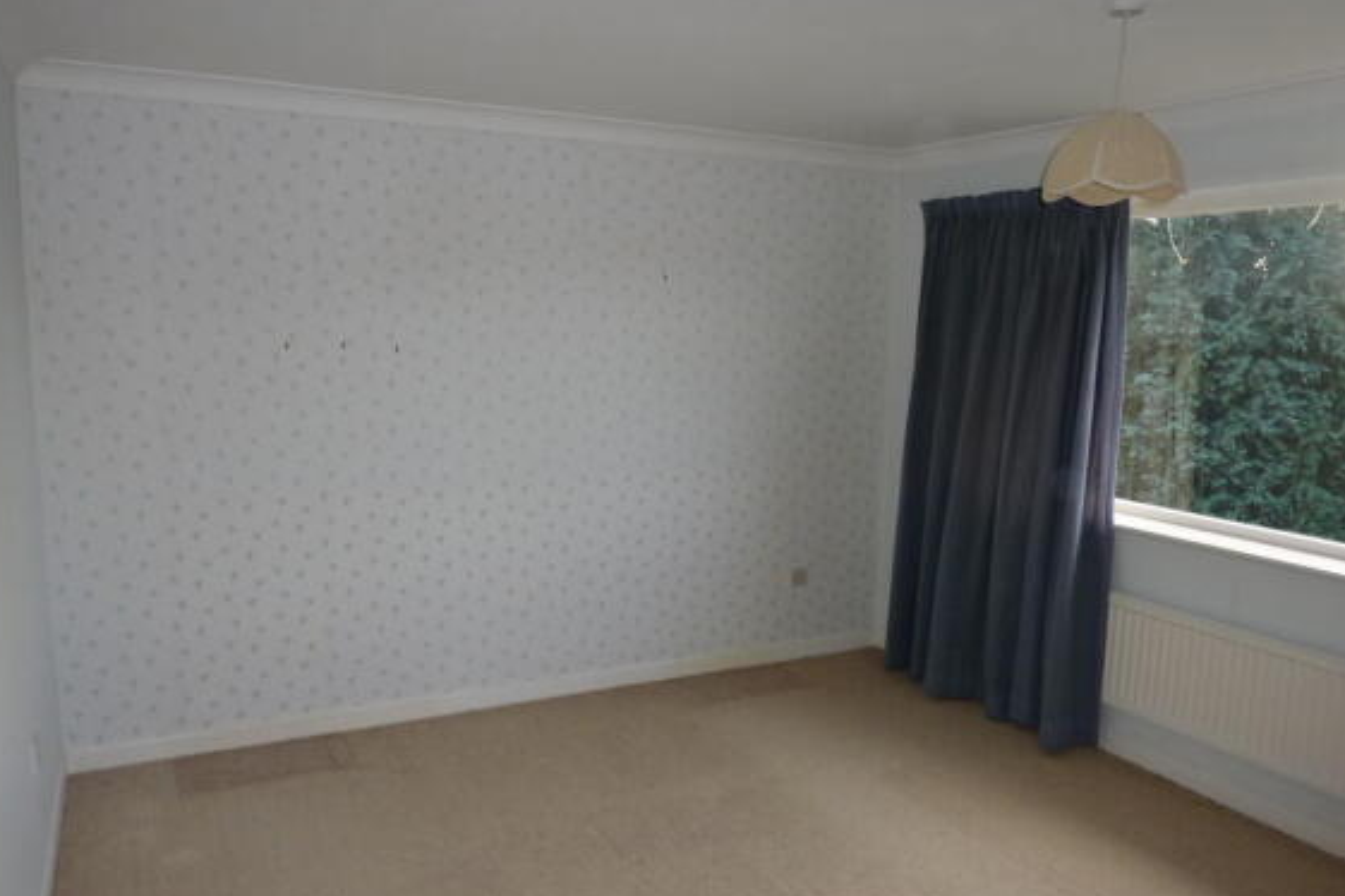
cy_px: 473
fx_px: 1009
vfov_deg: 47.9
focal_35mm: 27
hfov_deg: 67.4
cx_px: 663
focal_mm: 4.1
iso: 125
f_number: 3.3
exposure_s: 1/30
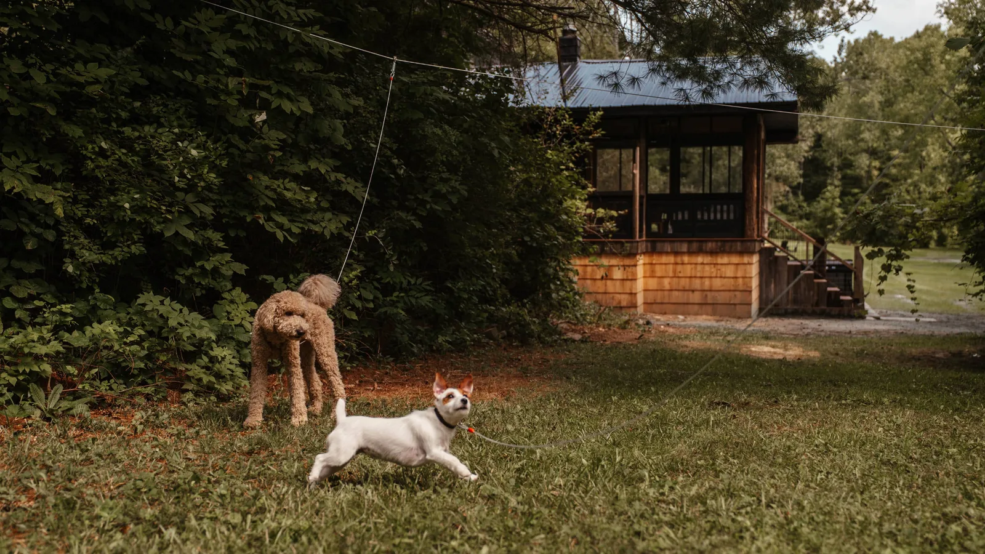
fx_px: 1177
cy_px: 277
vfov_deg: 26.5
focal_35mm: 45
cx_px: 492
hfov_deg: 45.4
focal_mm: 43
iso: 200
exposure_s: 1/2000
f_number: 2.8
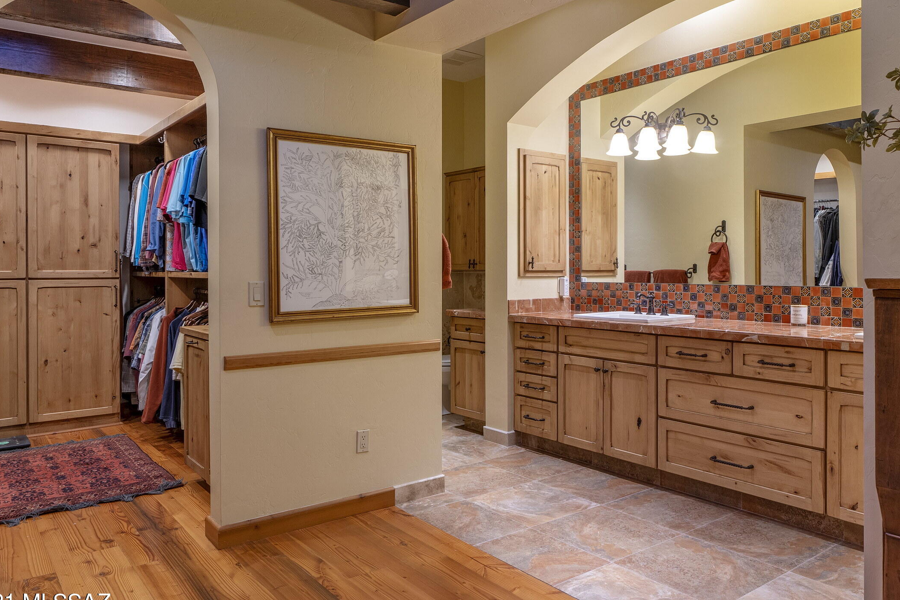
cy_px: 239
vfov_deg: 52.8
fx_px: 600
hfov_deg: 72.8
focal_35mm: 24
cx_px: 548
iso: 200
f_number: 11
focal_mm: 18
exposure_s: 1/1.25
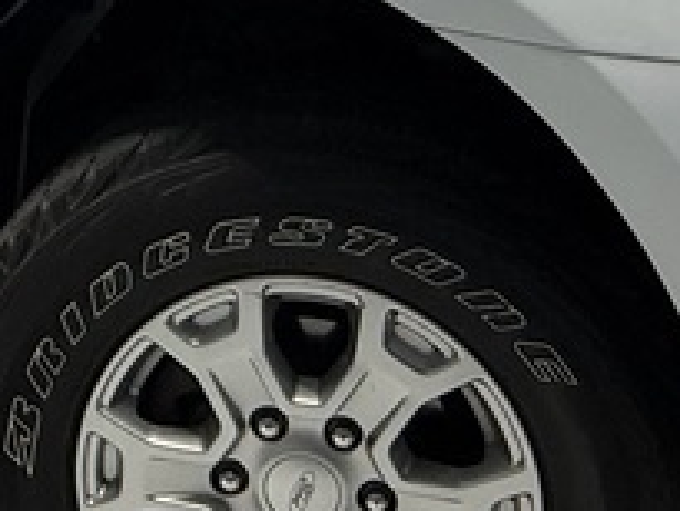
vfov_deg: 19.9
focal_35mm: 70
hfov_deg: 27.2
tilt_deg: -7.4
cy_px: -86
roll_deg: +1.2
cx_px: 133
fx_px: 1376
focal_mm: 2.22
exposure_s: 1/100
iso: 160
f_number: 2.2
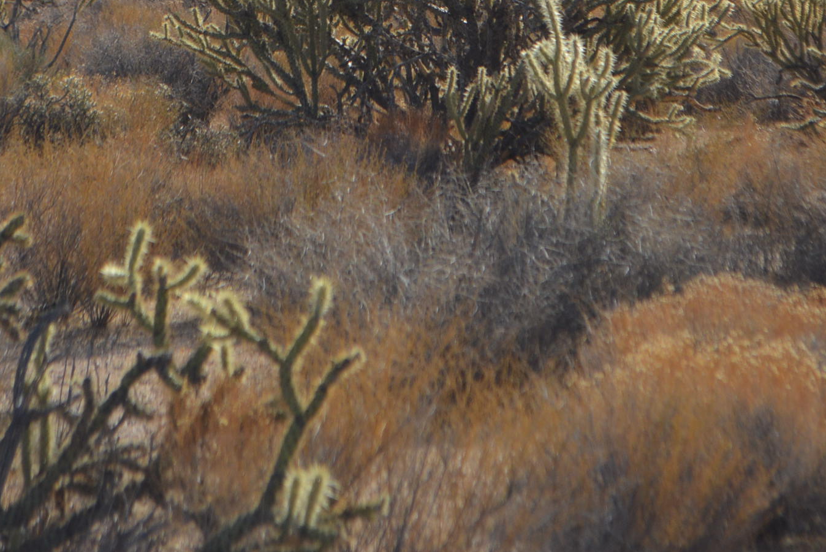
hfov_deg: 11.2
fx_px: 4204
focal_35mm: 183
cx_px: 442
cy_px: -58
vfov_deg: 7.5
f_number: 7.1
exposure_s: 1/1600
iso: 400
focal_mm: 55
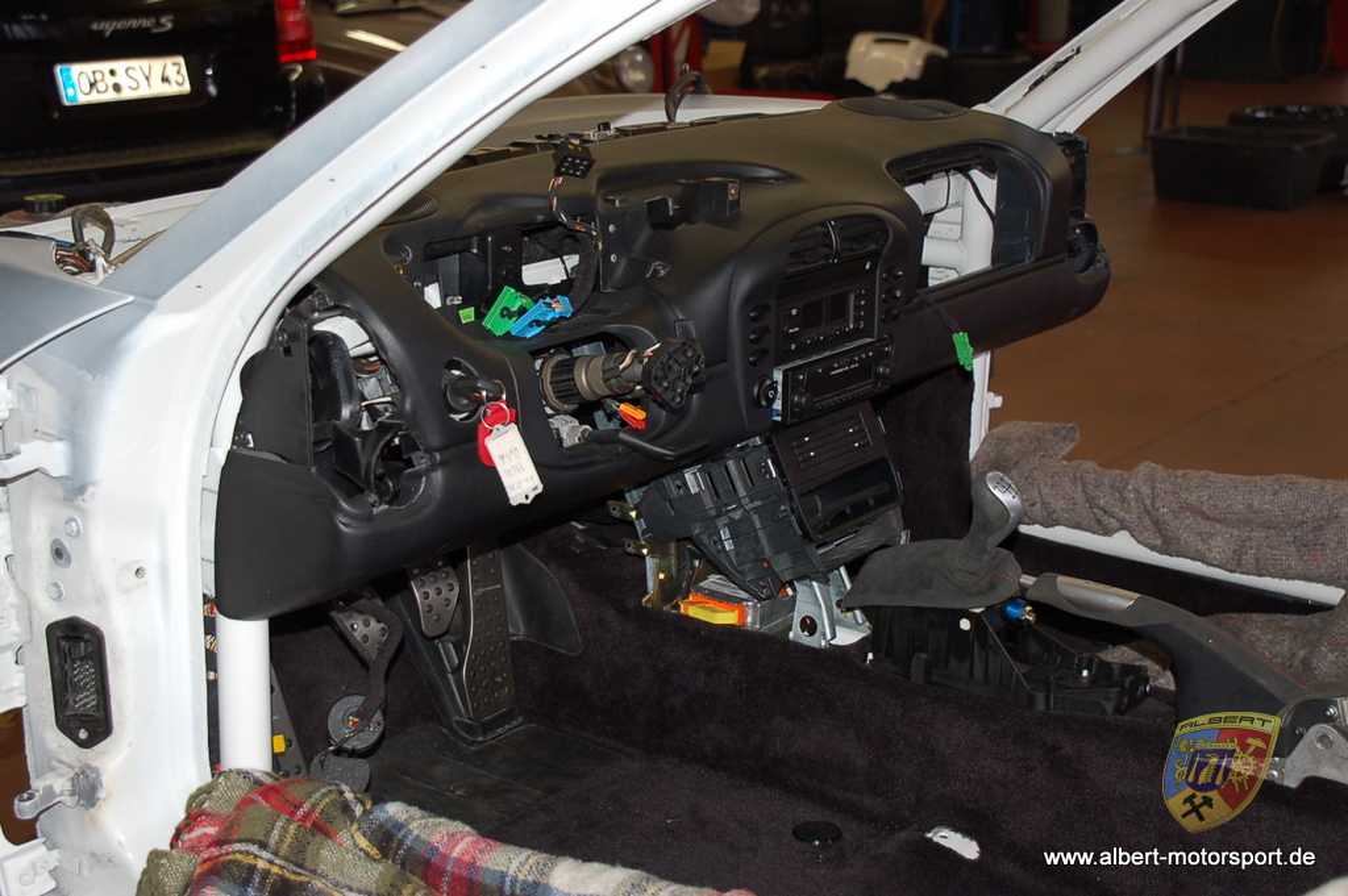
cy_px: 448
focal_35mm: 52
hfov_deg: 37.9
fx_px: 1964
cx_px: 674
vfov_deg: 25.7
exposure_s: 1/60
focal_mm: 35
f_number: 4.2
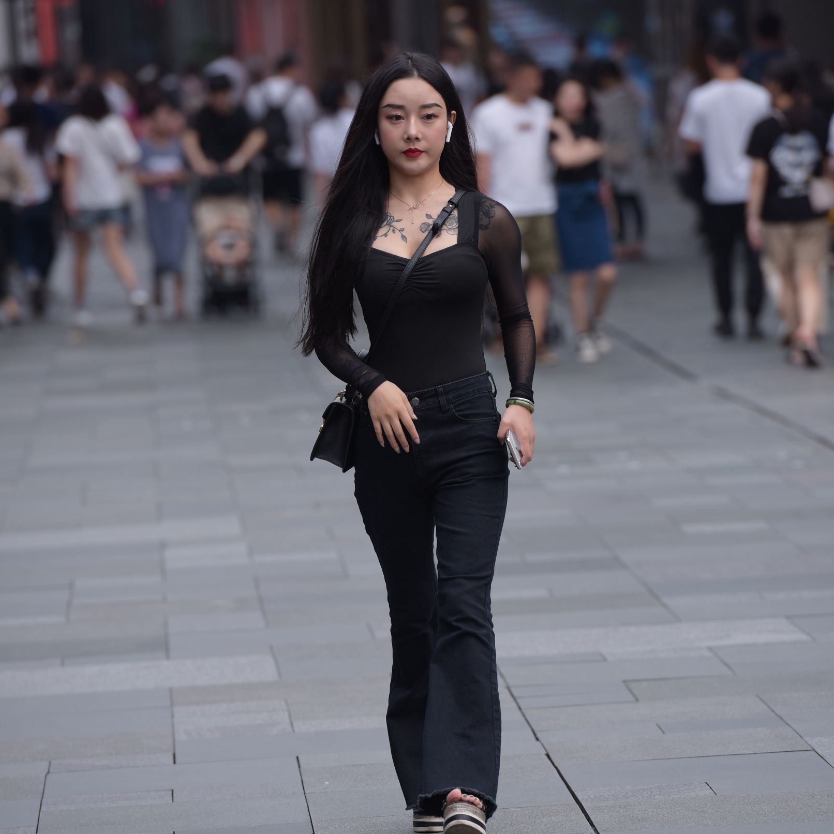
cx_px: 416
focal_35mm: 256
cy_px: 483
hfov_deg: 6.8
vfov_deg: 6.8
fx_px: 6978
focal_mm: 200
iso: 280
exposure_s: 1/800
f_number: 4
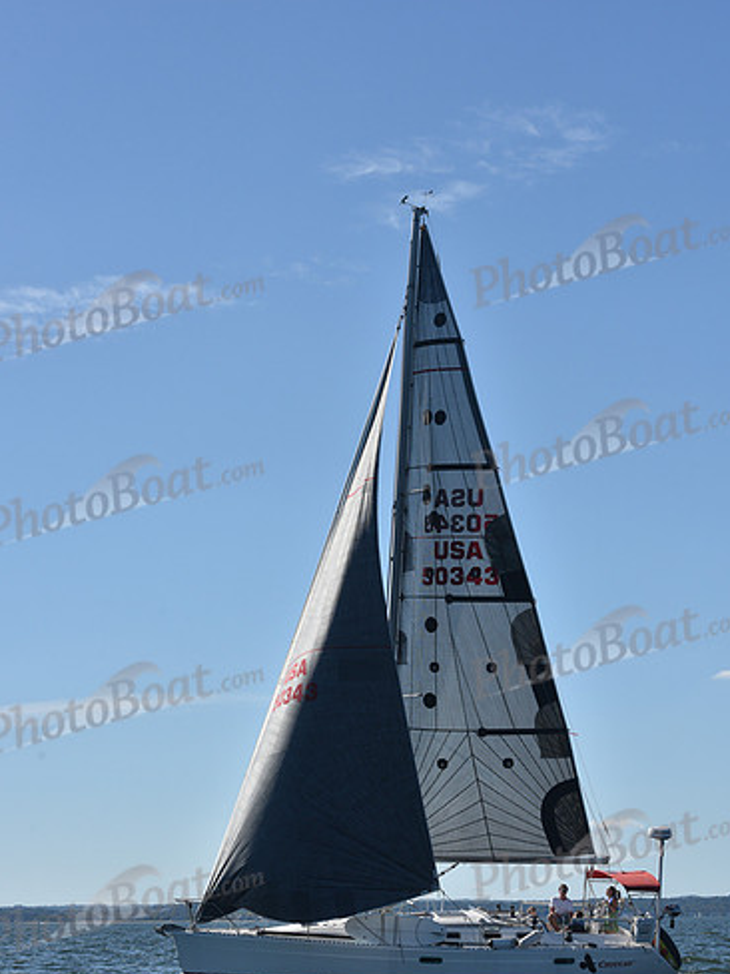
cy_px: 573
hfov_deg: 18.4
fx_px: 2249
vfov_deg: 24.4
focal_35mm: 80
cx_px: 368
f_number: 10
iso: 320
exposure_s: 1/1250
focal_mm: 70
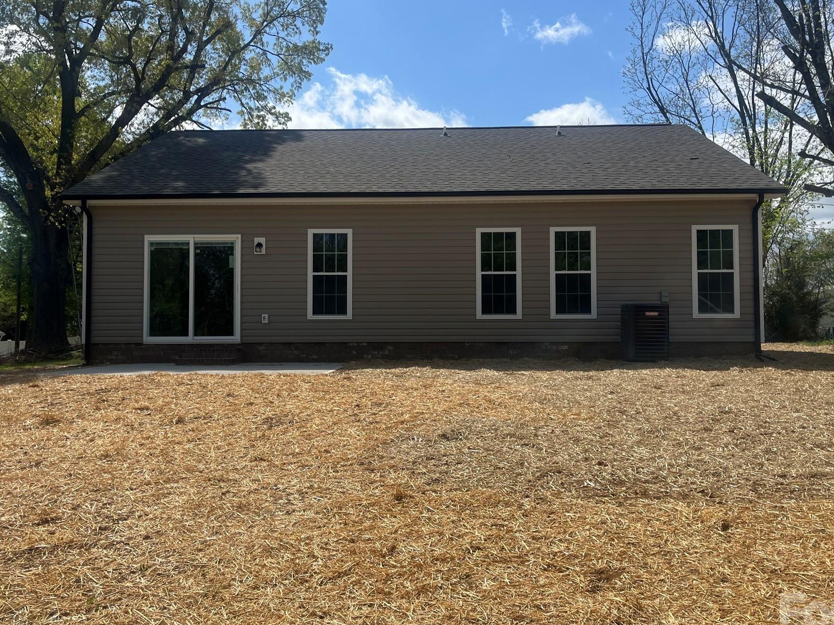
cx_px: 415
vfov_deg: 42.9
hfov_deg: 55.4
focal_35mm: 33
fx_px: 795
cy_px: 298
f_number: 1.6
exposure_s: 1/5319
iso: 50
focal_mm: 5.1
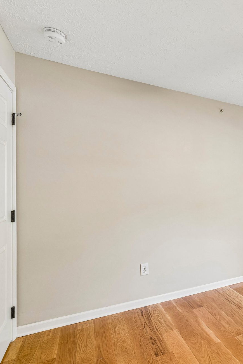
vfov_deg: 78.5
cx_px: 239
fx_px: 223
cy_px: 189
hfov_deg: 48.1
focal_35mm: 22
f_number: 5.6
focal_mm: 14
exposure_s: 1/8
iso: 200
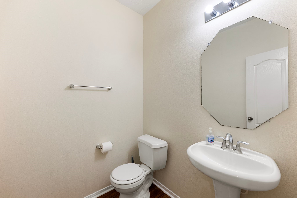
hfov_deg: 104.2
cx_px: 148
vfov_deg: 81.2
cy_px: 99
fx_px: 116
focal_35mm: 14
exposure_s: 1/10
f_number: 7.1
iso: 320
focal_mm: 14
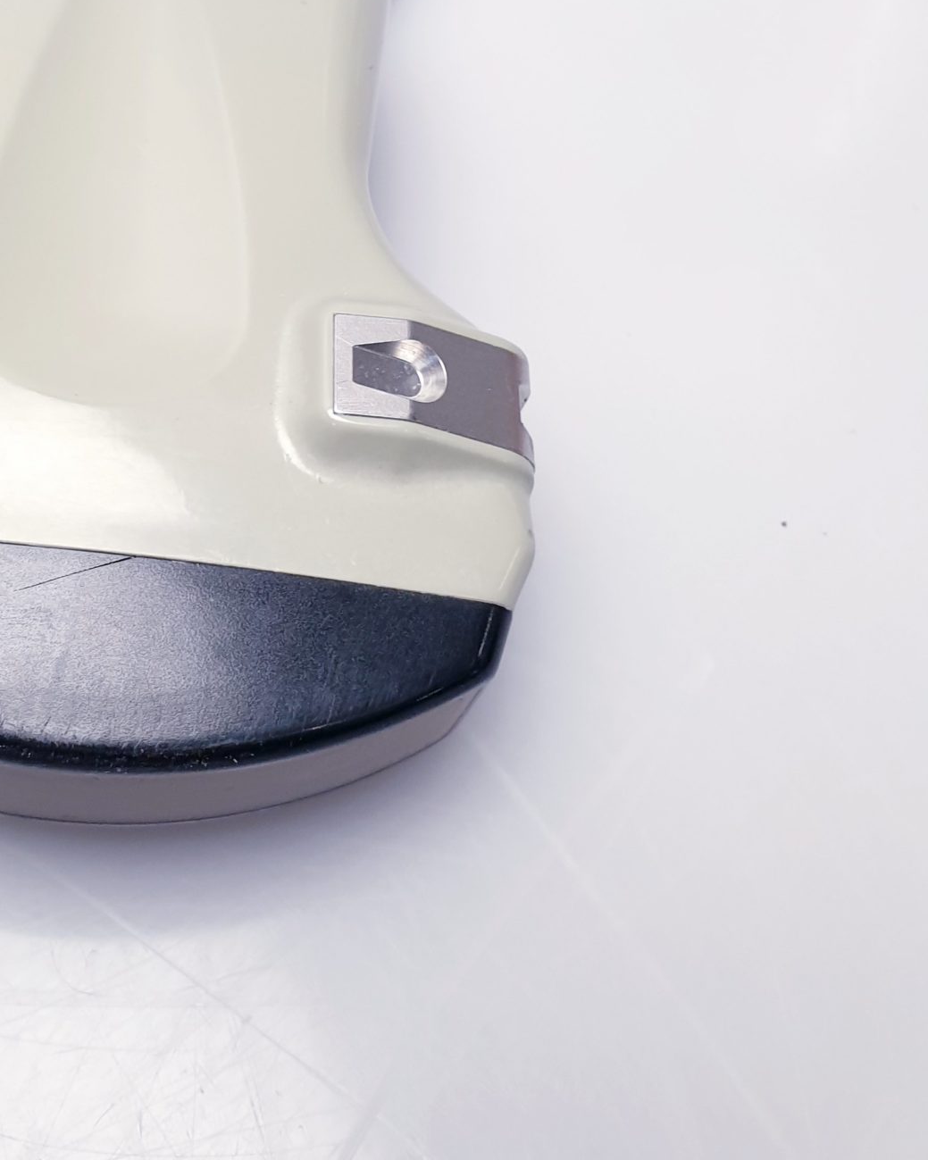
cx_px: 71
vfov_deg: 36.3
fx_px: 1717
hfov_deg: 28.9
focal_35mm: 50
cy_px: 260
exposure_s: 1/50
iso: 80
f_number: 2.4
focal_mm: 4.3
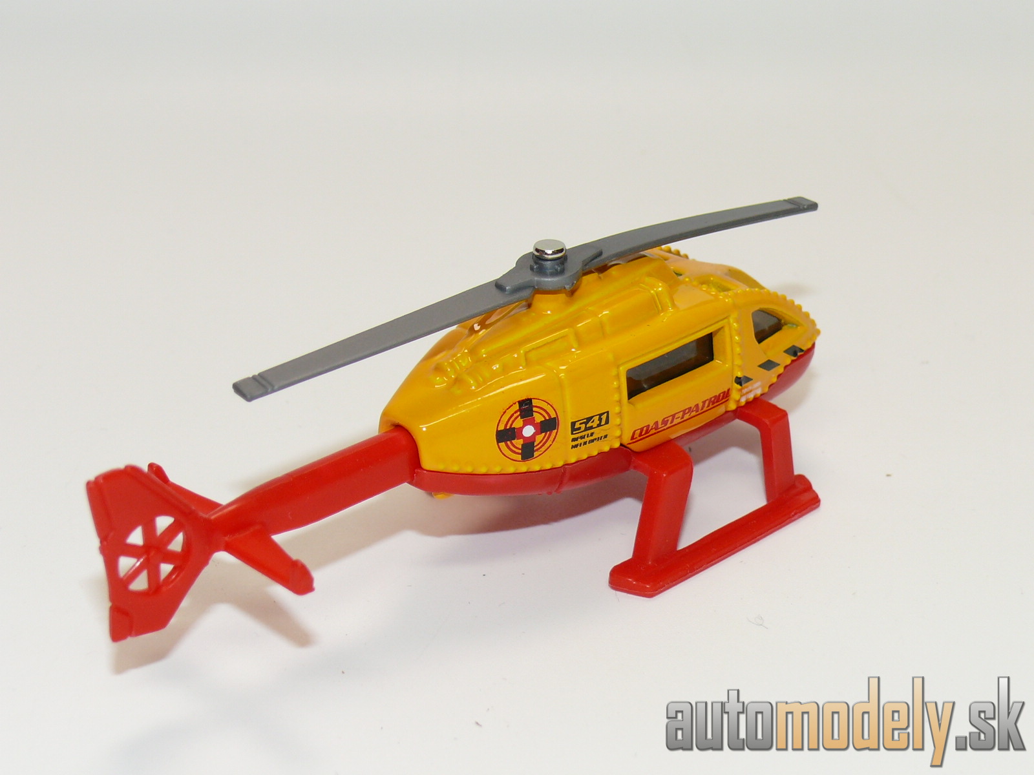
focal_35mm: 81
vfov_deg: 18.2
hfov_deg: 24.1
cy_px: 388
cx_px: 517
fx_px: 2420
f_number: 4
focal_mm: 11.9
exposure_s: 1/30
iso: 100
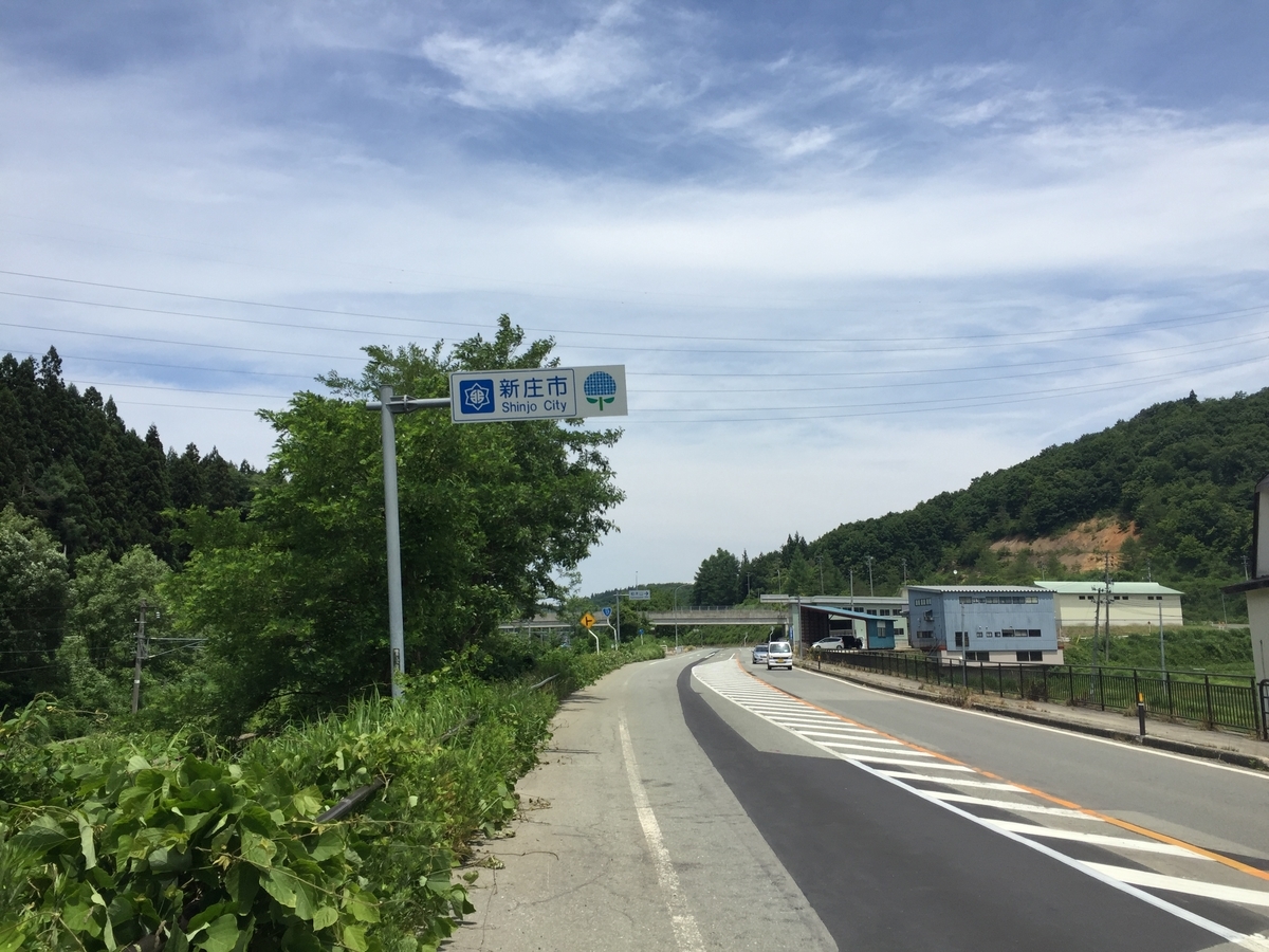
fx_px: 1063
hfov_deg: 61.7
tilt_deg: +7.4
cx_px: 634
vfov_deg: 48.2
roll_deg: -1.5
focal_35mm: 29
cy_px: 476
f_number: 2.2
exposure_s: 1/3049
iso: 32
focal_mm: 4.15
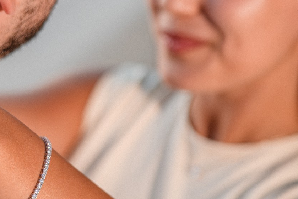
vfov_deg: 9.9
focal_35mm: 139
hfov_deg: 14.4
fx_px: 1150
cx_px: -46
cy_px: 125
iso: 640
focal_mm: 50
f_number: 2.2
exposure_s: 1/400
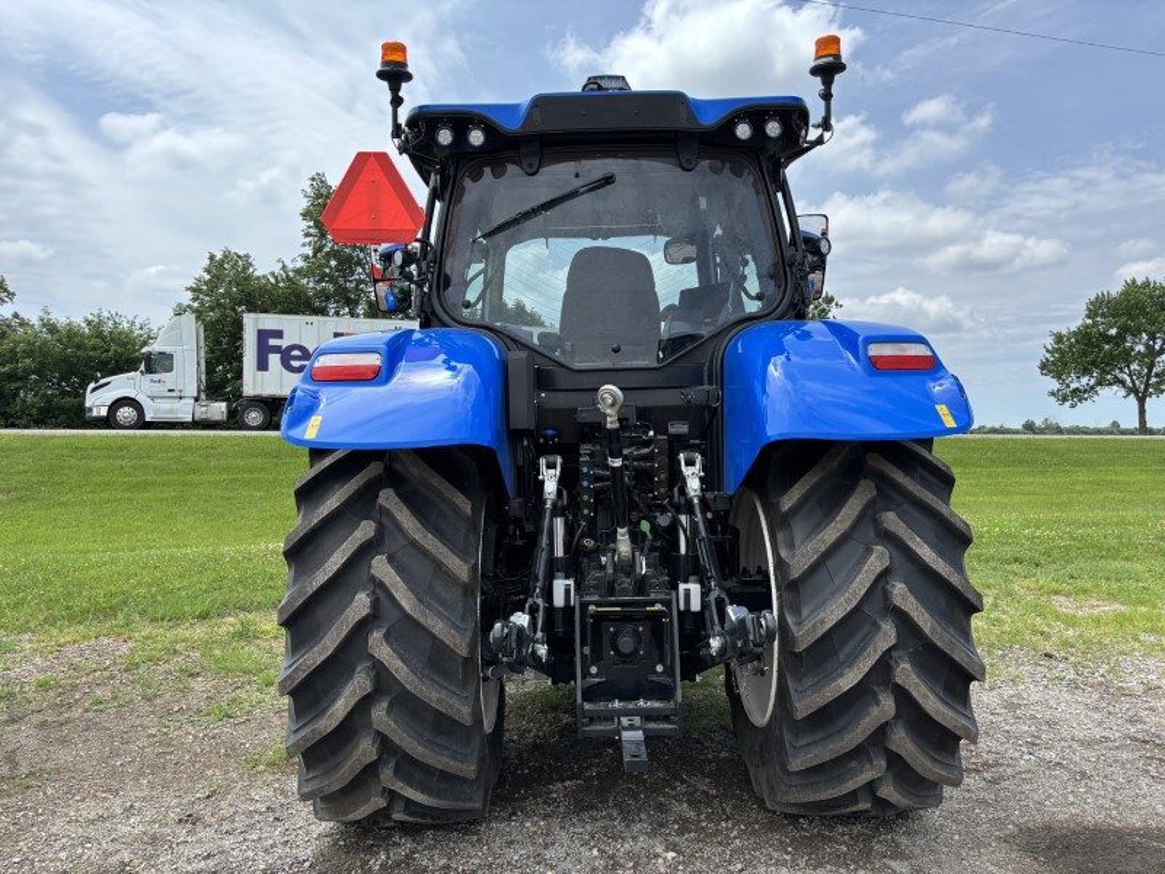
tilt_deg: -0.8
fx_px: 875
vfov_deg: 53.1
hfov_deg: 67.3
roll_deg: -0.1
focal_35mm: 26
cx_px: 582
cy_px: 437
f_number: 1.6
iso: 50
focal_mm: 5.96
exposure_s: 1/2639
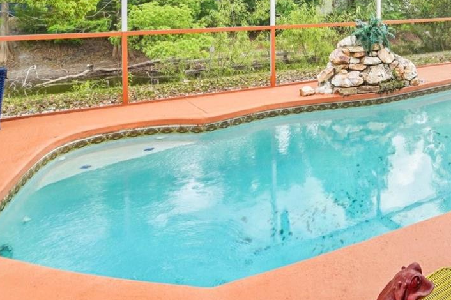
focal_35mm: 34
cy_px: 4
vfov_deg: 35.4
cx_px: 444
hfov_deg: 47.1
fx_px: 426
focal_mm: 10
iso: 100
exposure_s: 1/45
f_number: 8
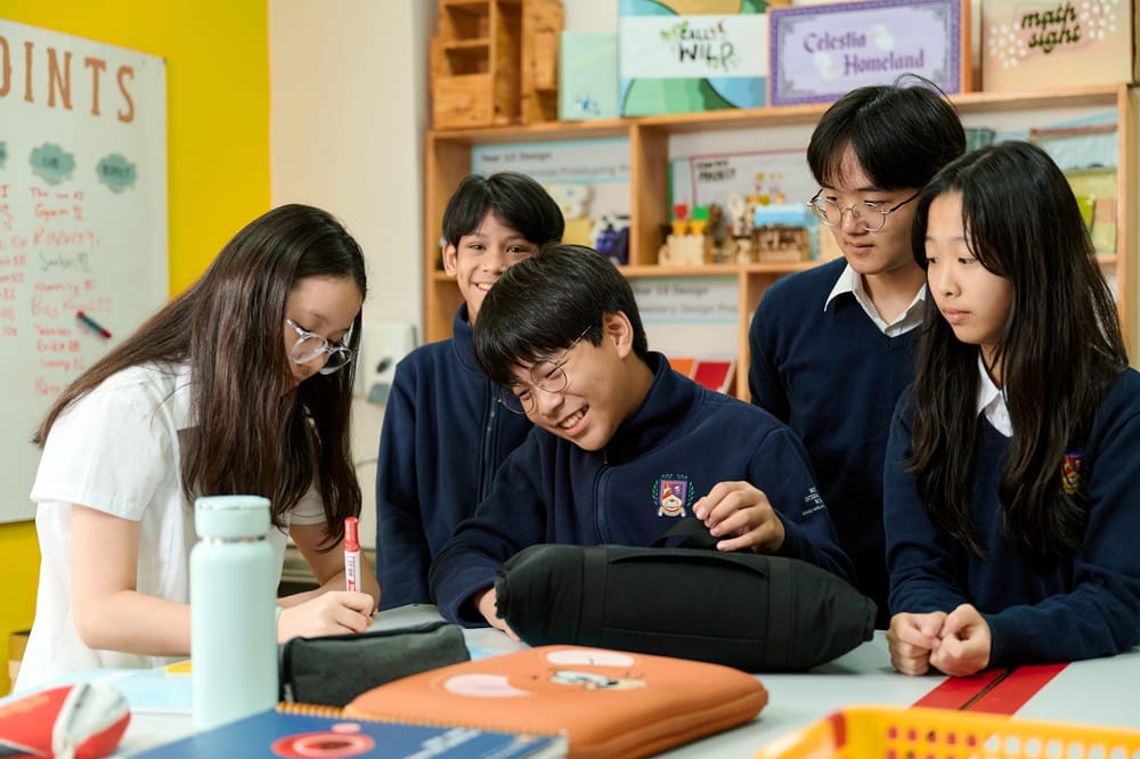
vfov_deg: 26.0
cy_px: 380
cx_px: 570
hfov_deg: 38.2
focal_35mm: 52
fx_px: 1646
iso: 800
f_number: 2.8
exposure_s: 1/200
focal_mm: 52
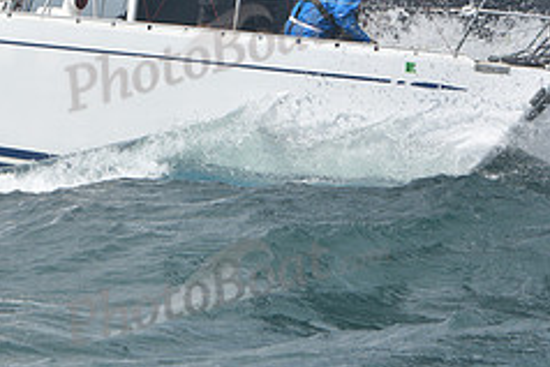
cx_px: -53
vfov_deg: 6.8
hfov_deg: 10.2
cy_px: -36
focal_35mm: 200
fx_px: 3057
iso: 320
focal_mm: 82
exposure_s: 1/800
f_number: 13
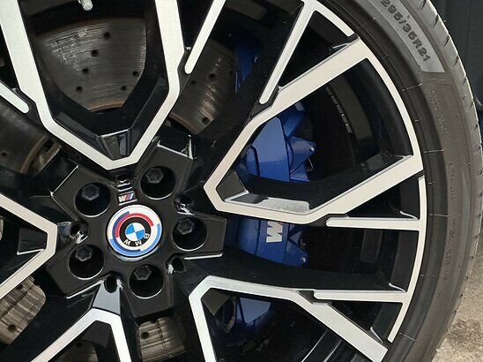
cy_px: 181
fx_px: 1073
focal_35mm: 77
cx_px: 242
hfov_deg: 25.4
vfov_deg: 19.1
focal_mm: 9
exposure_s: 1/32
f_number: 2.8
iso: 1250
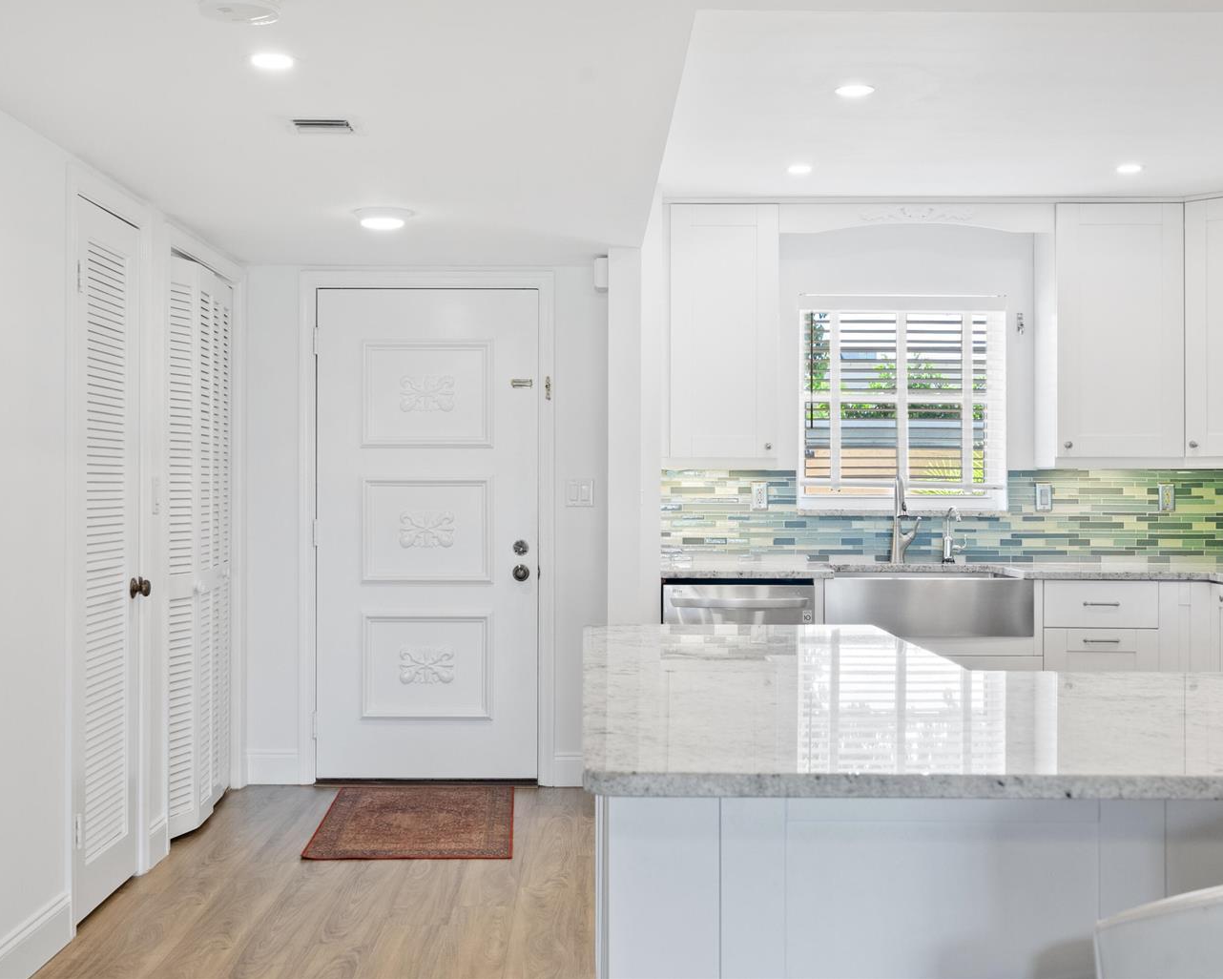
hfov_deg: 44.8
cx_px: 621
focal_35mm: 41
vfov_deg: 36.5
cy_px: 471
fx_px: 1484
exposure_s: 1/20
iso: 2000
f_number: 8
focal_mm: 35
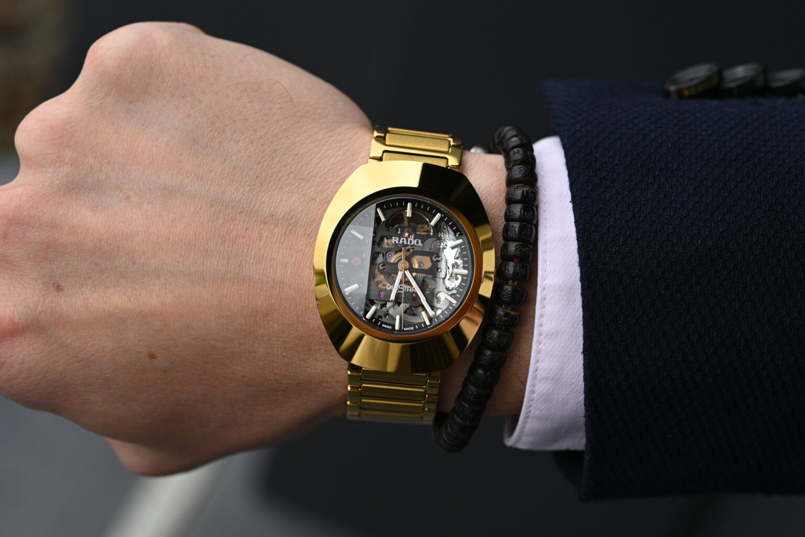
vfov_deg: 22.6
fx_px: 1342
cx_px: 402
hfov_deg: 33.4
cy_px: 268
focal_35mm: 60
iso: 400
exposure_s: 1/400
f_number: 7.1
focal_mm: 60
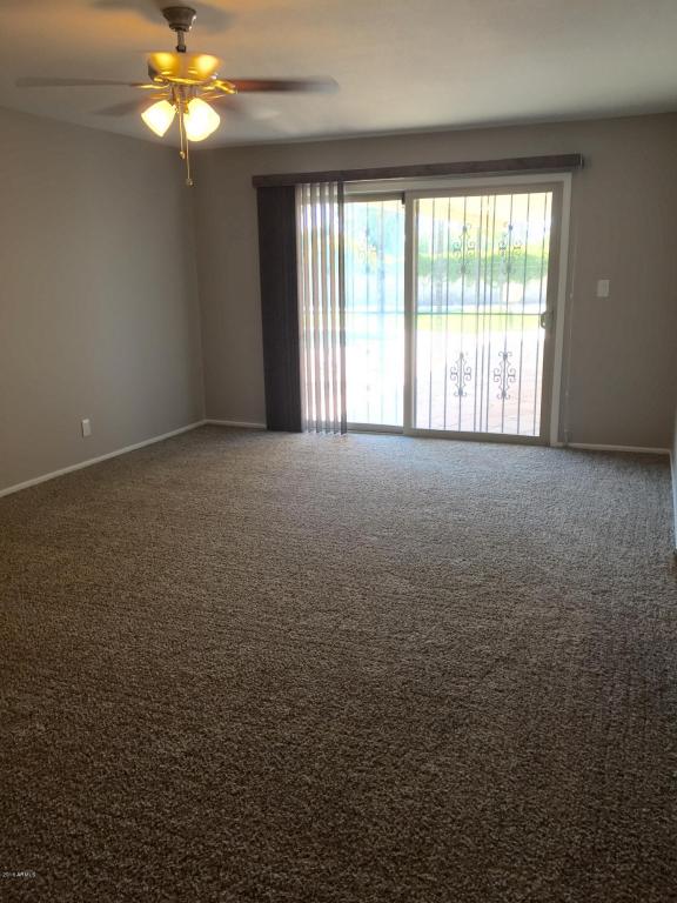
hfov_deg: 48.2
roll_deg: +0.6
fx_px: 756
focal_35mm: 29
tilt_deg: -13.8
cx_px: 338
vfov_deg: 61.7
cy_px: 452
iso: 32
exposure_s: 1/40
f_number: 2.2
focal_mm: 4.15
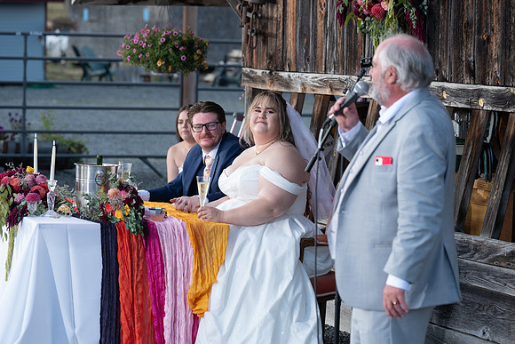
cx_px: 258
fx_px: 2146
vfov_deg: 9.2
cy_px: 172
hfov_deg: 13.7
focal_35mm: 150
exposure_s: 1/125
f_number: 5.6
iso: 320
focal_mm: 150
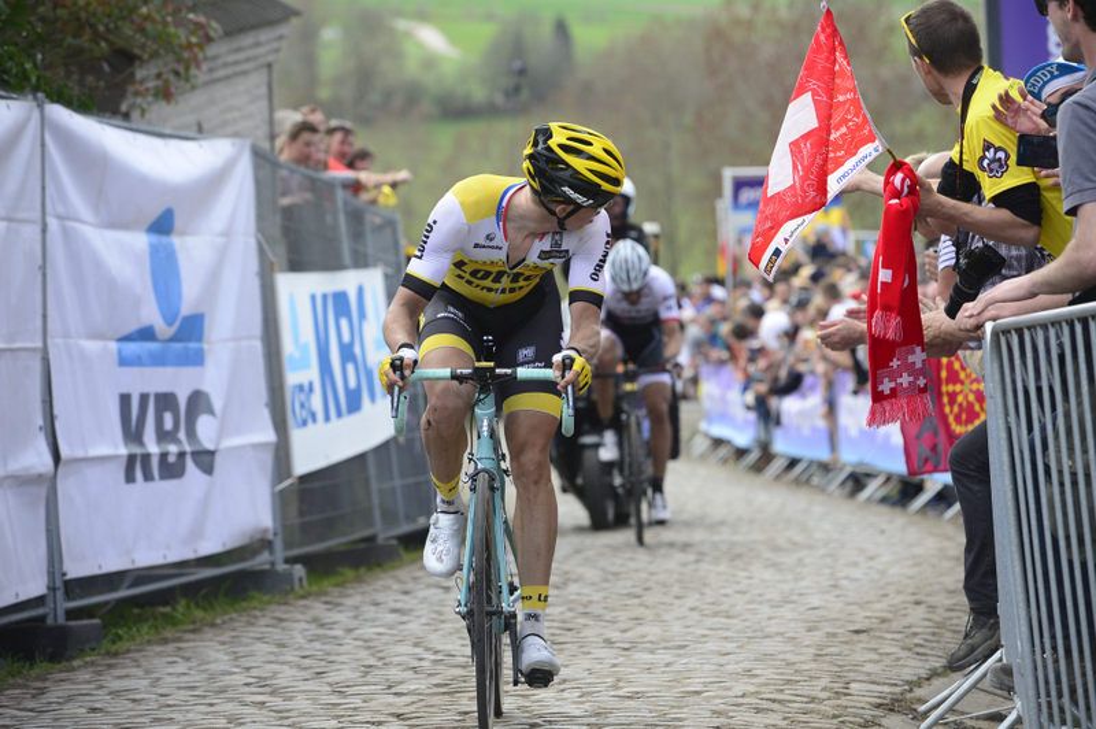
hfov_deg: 13.3
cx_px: 548
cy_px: 364
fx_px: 4715
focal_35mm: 155
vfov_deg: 8.8
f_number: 5
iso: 800
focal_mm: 155
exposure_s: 1/1000
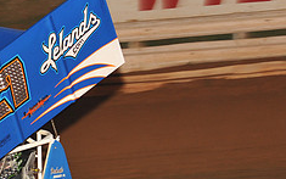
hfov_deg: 7.4
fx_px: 2199
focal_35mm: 282
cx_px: -23
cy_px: 160
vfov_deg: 4.7
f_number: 6.3
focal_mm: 112
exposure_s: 1/320
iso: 1000
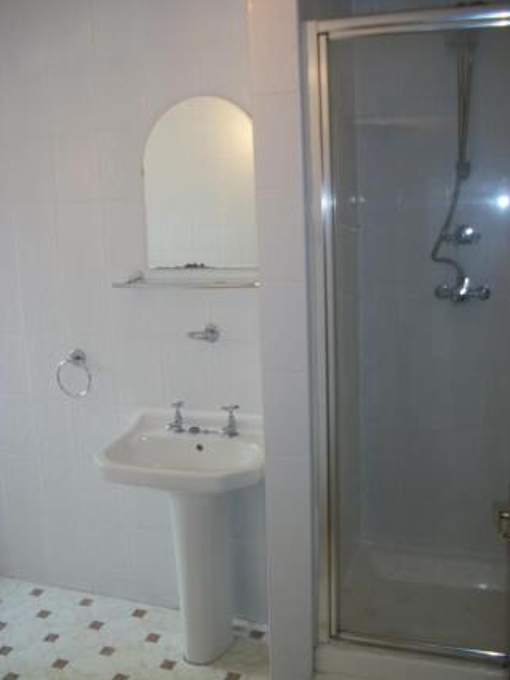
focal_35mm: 36
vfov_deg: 51.3
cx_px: 259
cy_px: 343
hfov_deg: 39.7
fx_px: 707
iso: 80
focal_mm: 6.3
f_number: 3.1
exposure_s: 1/30
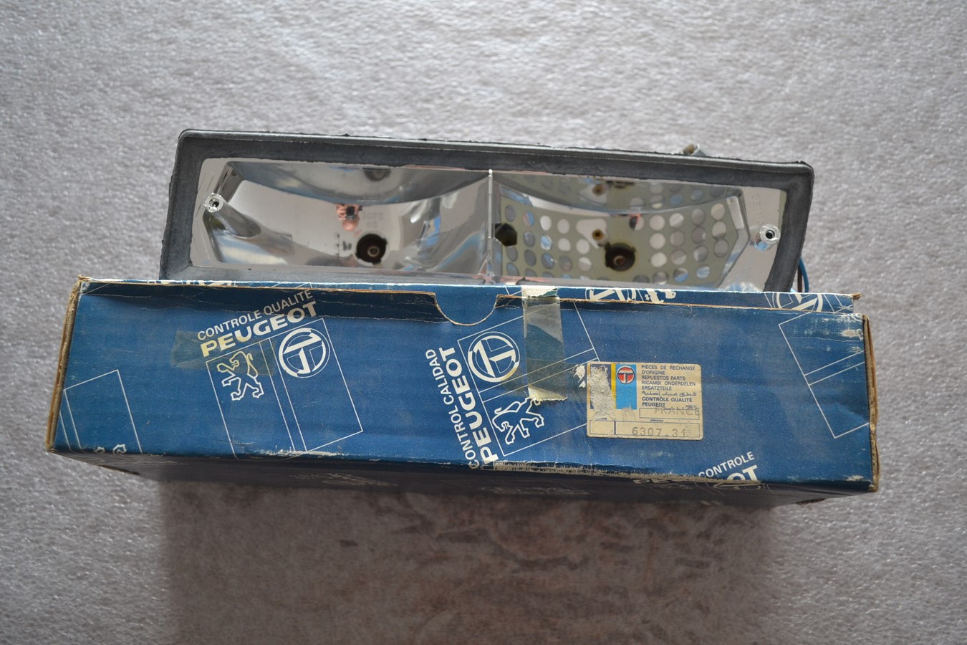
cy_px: 322
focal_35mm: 30
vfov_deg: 43.6
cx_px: 484
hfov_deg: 61.9
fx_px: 806
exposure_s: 1/60
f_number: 3.8
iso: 720
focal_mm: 20
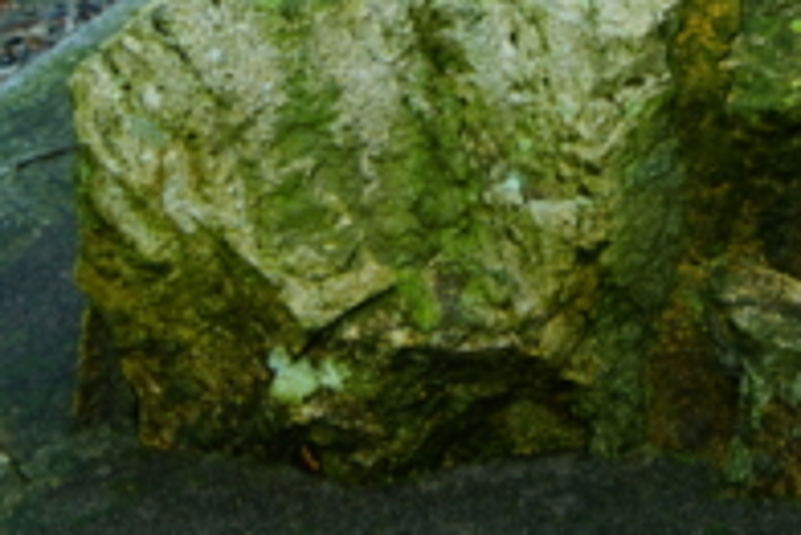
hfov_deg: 18.9
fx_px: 2182
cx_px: 1112
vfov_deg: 12.3
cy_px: -551
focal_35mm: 98
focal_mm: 24
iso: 100
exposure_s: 1/60
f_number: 4
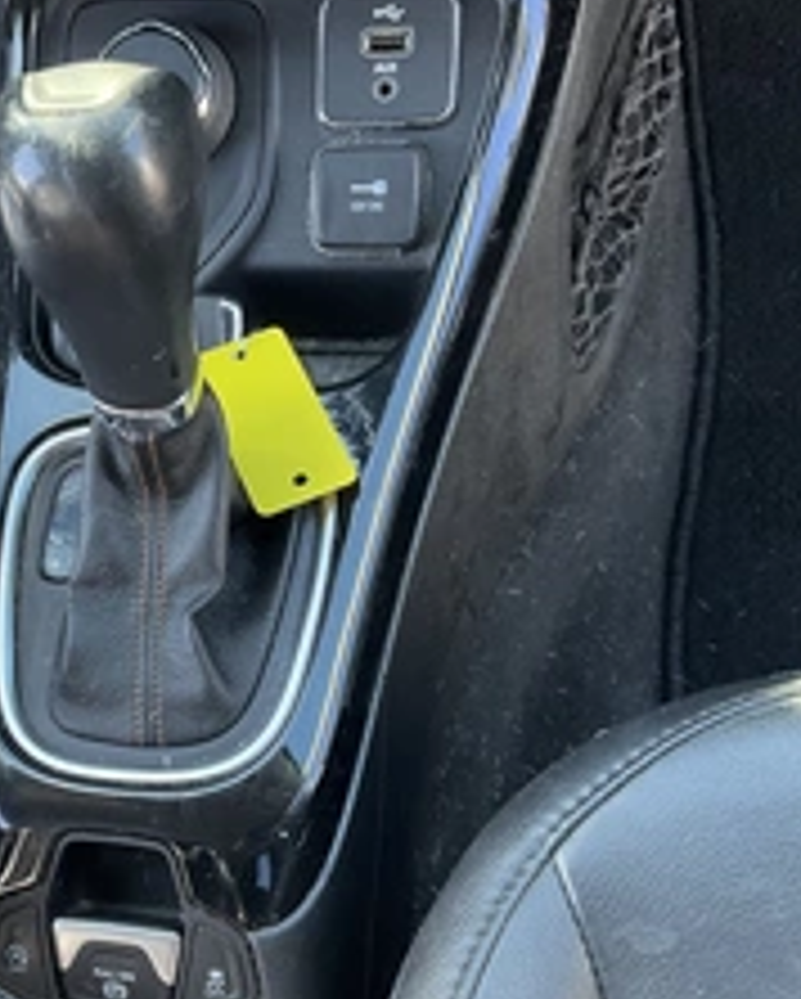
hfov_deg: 29.1
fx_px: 1509
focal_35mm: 51
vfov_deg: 36.6
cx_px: 176
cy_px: 567
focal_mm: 3
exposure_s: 1/87
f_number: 1.8
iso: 64
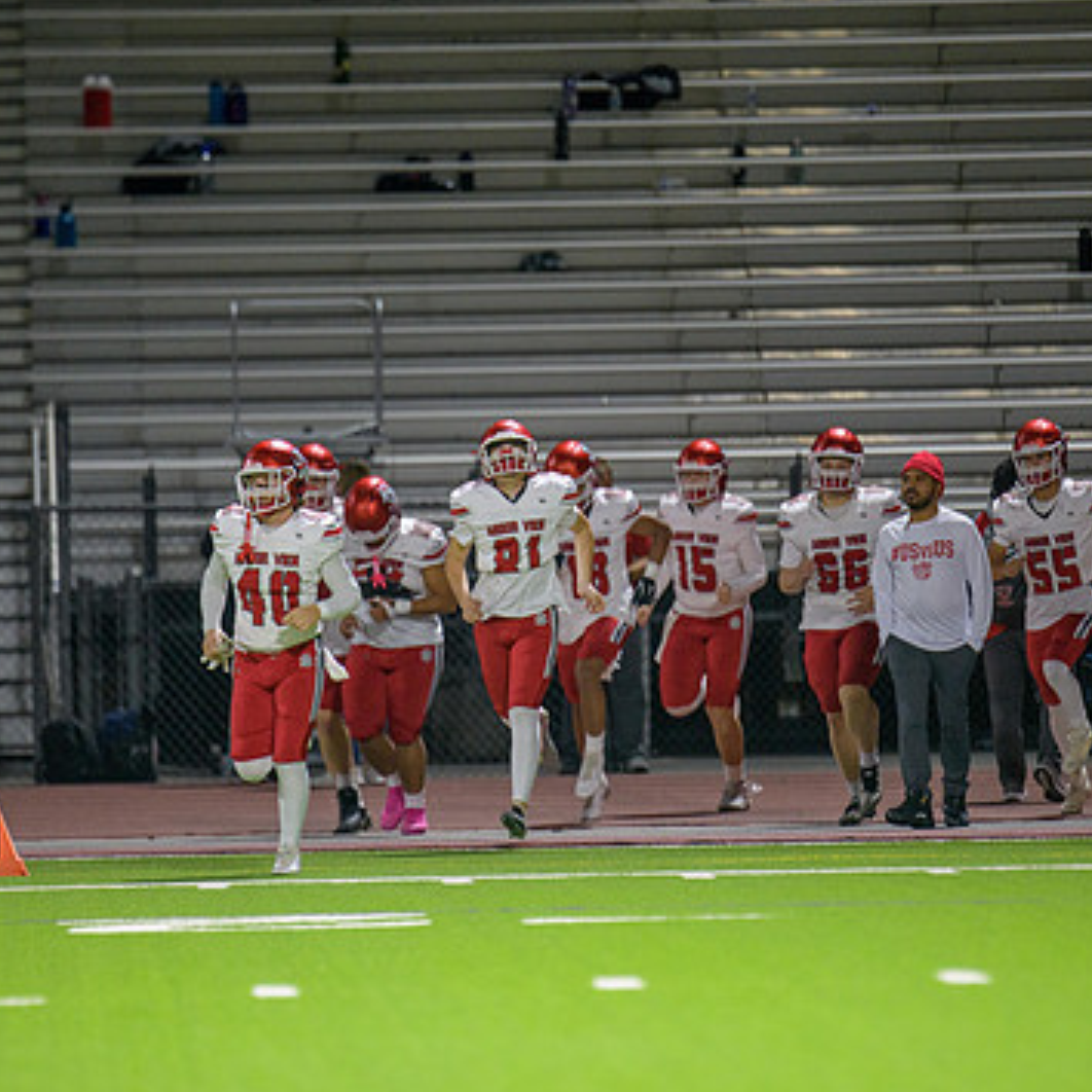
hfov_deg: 4.2
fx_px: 14919
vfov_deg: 4.2
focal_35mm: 418
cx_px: 574
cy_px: 560
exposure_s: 1/250
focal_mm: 300
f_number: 2.8
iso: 1250
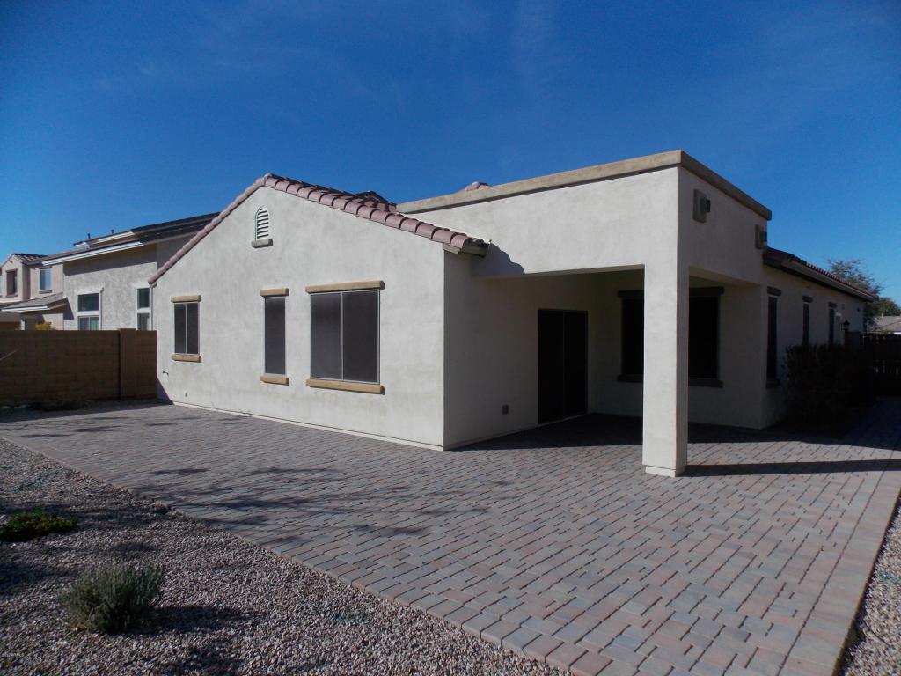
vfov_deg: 58.9
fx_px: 599
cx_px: 450
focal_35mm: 23
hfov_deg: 73.9
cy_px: 338
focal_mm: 4
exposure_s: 1/250
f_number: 9.9
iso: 80
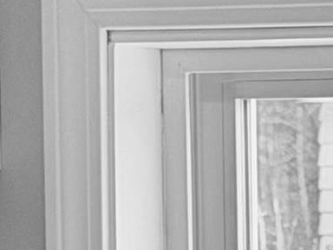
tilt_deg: -7.0
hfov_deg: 5.1
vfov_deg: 3.7
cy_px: 813
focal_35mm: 384
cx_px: 611
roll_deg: -0.9
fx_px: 3694
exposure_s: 1/519
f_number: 1.78
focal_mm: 6.76
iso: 64
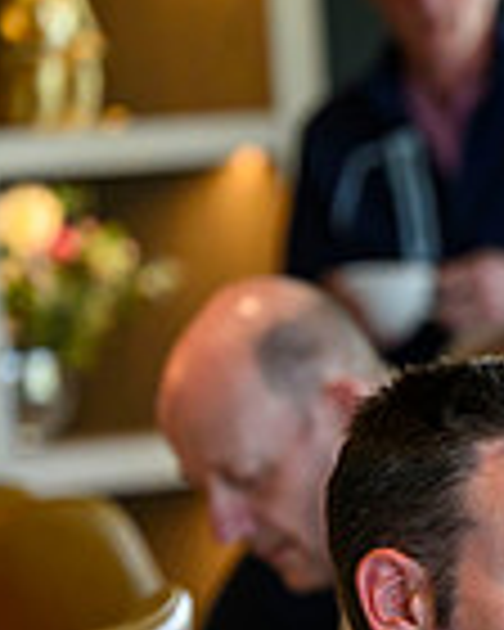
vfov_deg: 3.0
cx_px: 1242
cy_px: 677
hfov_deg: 2.4
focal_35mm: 642
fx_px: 11970
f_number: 4
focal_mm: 165
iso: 2000
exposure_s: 1/400
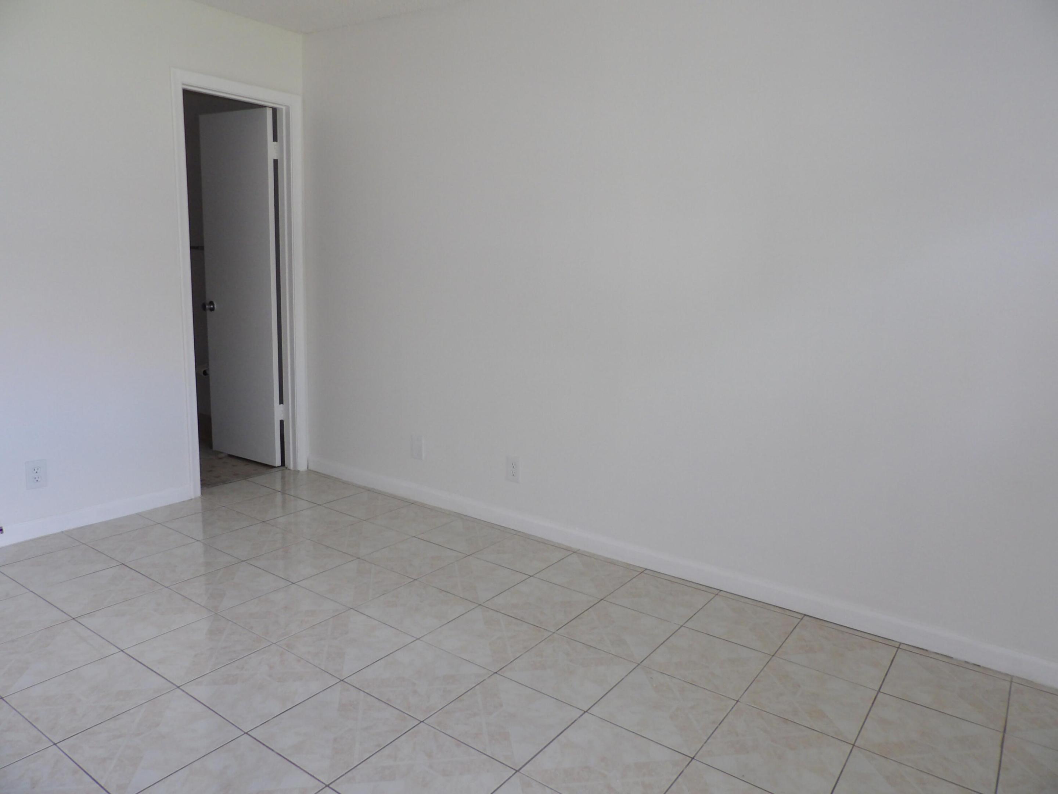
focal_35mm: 24
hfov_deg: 71.6
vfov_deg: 56.8
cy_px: 397
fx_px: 734
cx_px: 529
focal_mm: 4.3
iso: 200
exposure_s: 1/33
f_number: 2.8
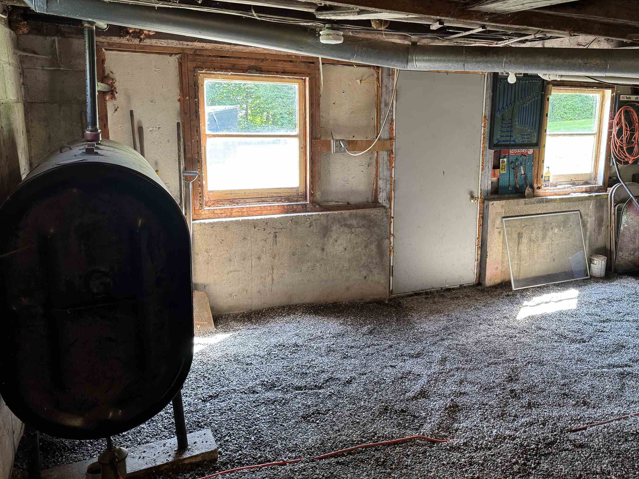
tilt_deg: -10.3
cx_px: 396
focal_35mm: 30
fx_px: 554
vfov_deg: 46.6
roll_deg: -0.7
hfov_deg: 59.3
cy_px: 201
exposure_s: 1/77
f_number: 1.78
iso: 200
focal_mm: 6.76
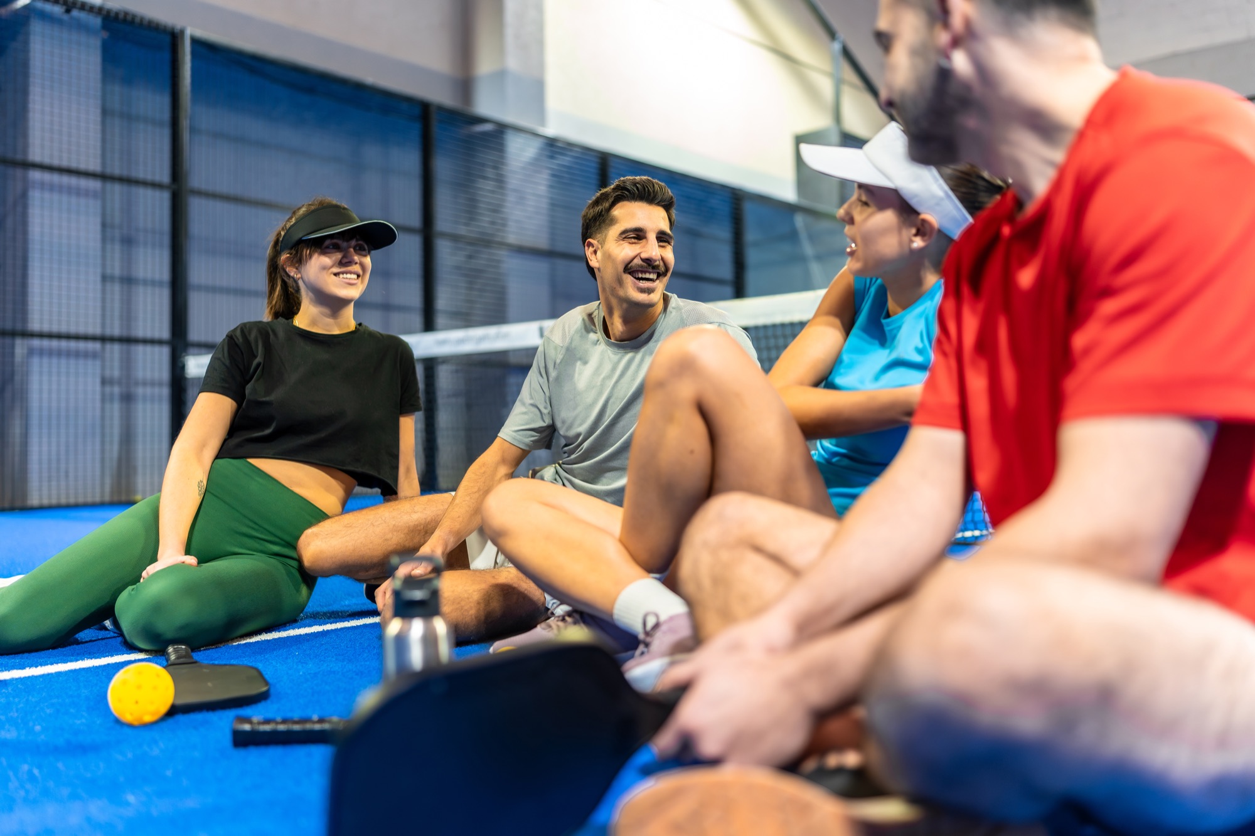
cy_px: 418
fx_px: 1220
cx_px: 628
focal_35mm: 35
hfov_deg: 54.4
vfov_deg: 37.8
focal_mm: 35
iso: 1000
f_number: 1.4
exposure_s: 1/250
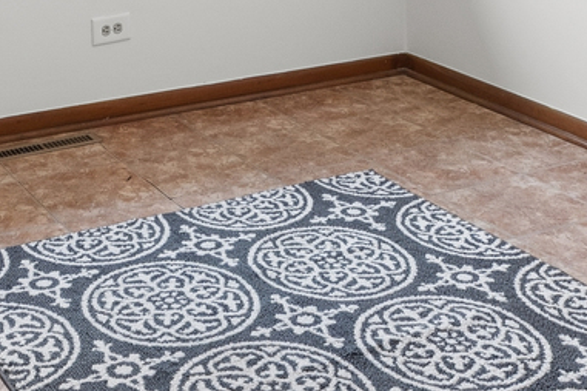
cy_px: -300
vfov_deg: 16.8
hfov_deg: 29.5
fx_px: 1109
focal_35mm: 68
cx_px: 203
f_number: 8
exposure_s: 1/40
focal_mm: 11
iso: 250
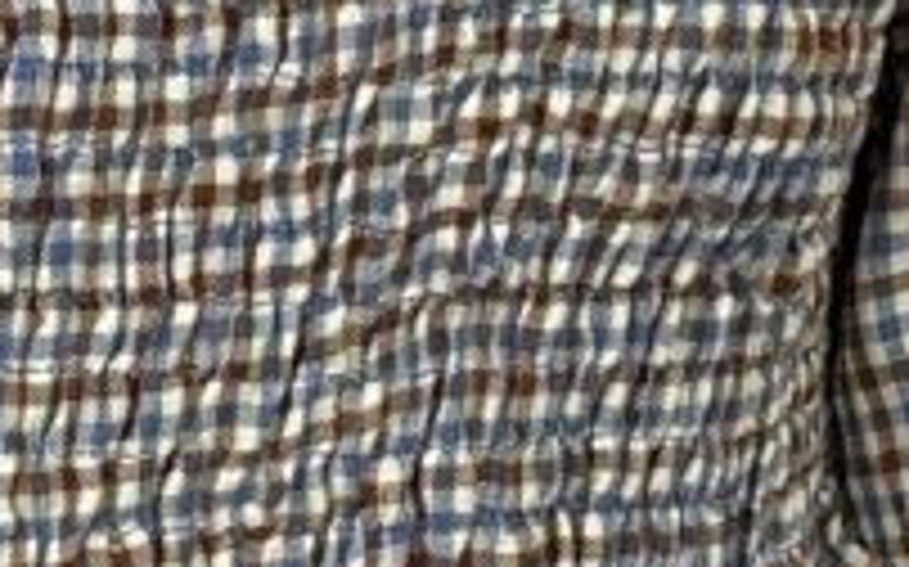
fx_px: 4184
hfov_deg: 12.3
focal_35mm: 169
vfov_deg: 7.7
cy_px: 457
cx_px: 101
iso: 50
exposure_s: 1/100
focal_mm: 2.69
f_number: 1.9
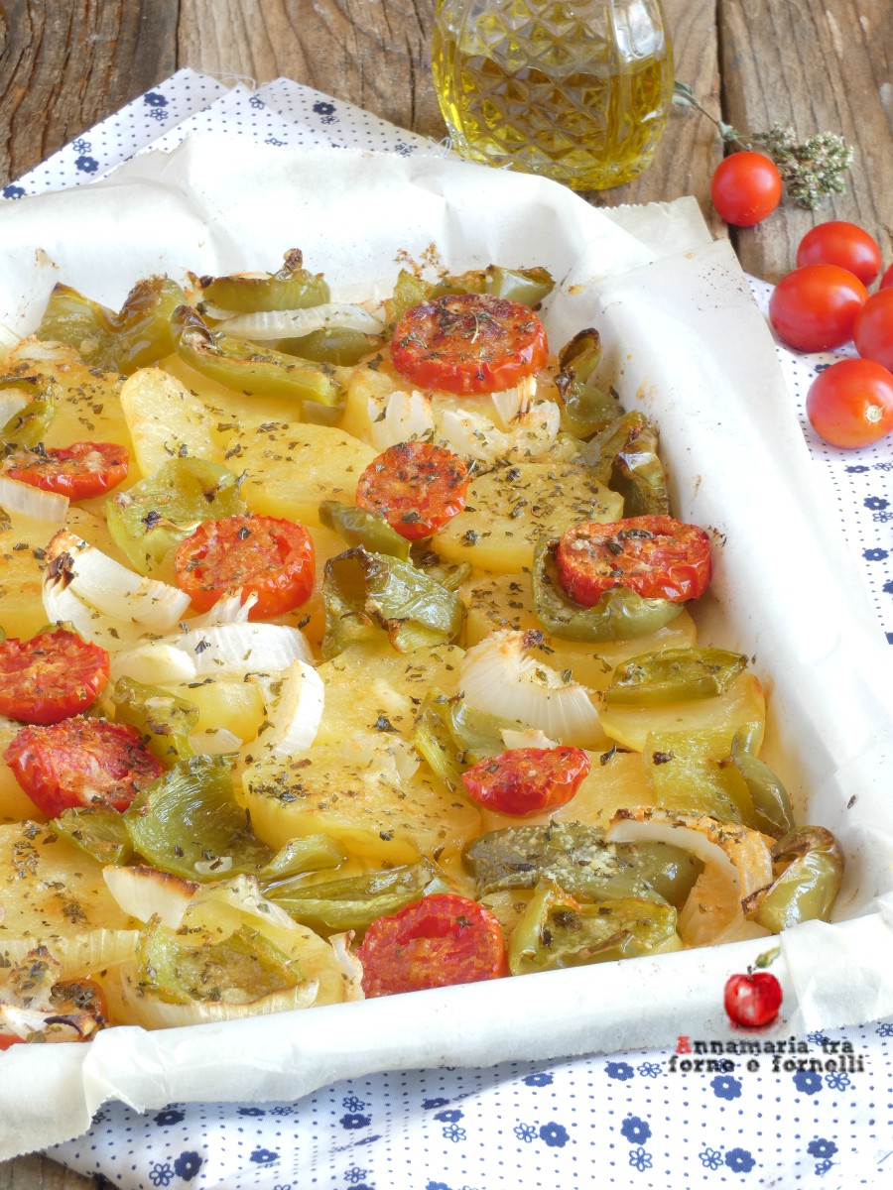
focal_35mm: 173
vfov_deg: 11.4
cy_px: 595
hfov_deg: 8.6
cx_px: 446
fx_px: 5951
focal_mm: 30.9
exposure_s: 1/5
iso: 80
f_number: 5.6
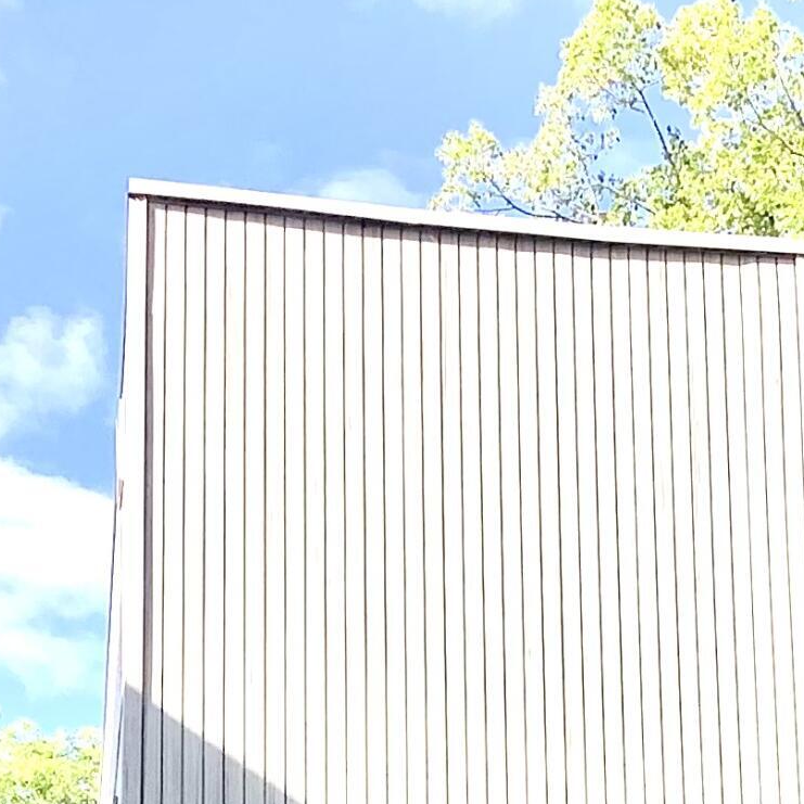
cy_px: 1177
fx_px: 2917
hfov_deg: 15.6
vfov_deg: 14.7
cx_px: 594
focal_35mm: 111
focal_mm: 3.3
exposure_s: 1/304
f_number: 2.4
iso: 25
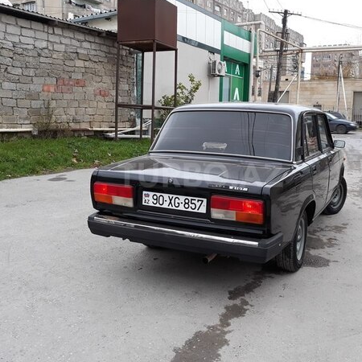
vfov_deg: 47.2
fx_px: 414
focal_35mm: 35
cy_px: 175
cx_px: 200
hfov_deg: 47.1
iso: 50
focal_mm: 3.71
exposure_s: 1/100
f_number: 1.7
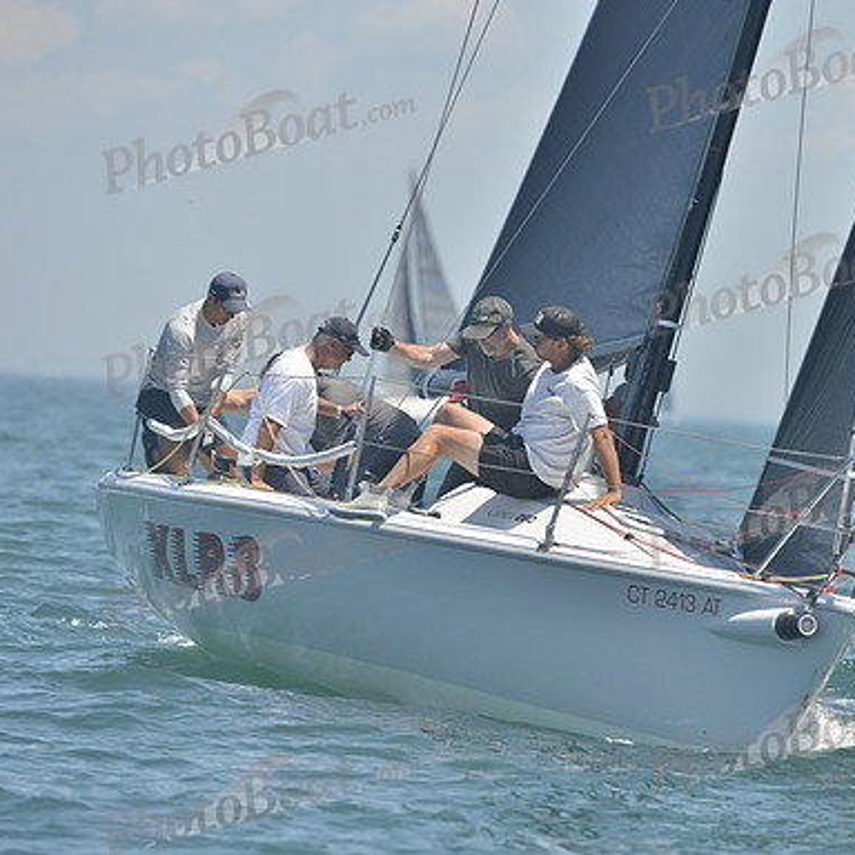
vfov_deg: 5.7
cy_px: 426
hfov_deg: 5.7
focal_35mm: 308
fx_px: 8607
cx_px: 532
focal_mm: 240
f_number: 6.3
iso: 280
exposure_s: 1/1000
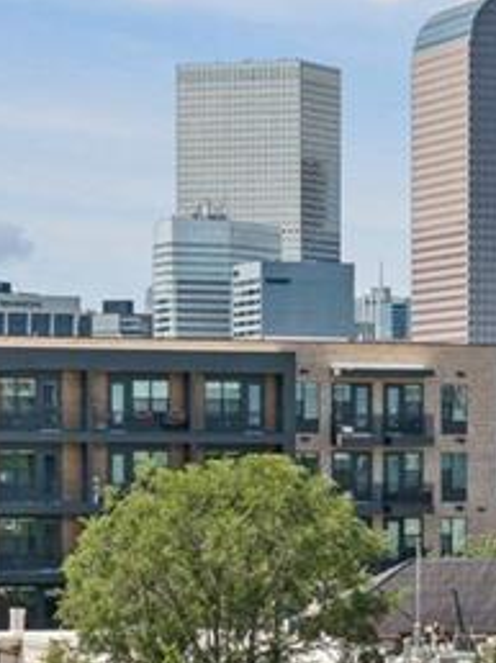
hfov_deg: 7.7
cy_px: 776
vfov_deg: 10.4
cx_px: 768
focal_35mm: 188
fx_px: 3598
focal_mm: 42
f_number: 9
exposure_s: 1/800
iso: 400
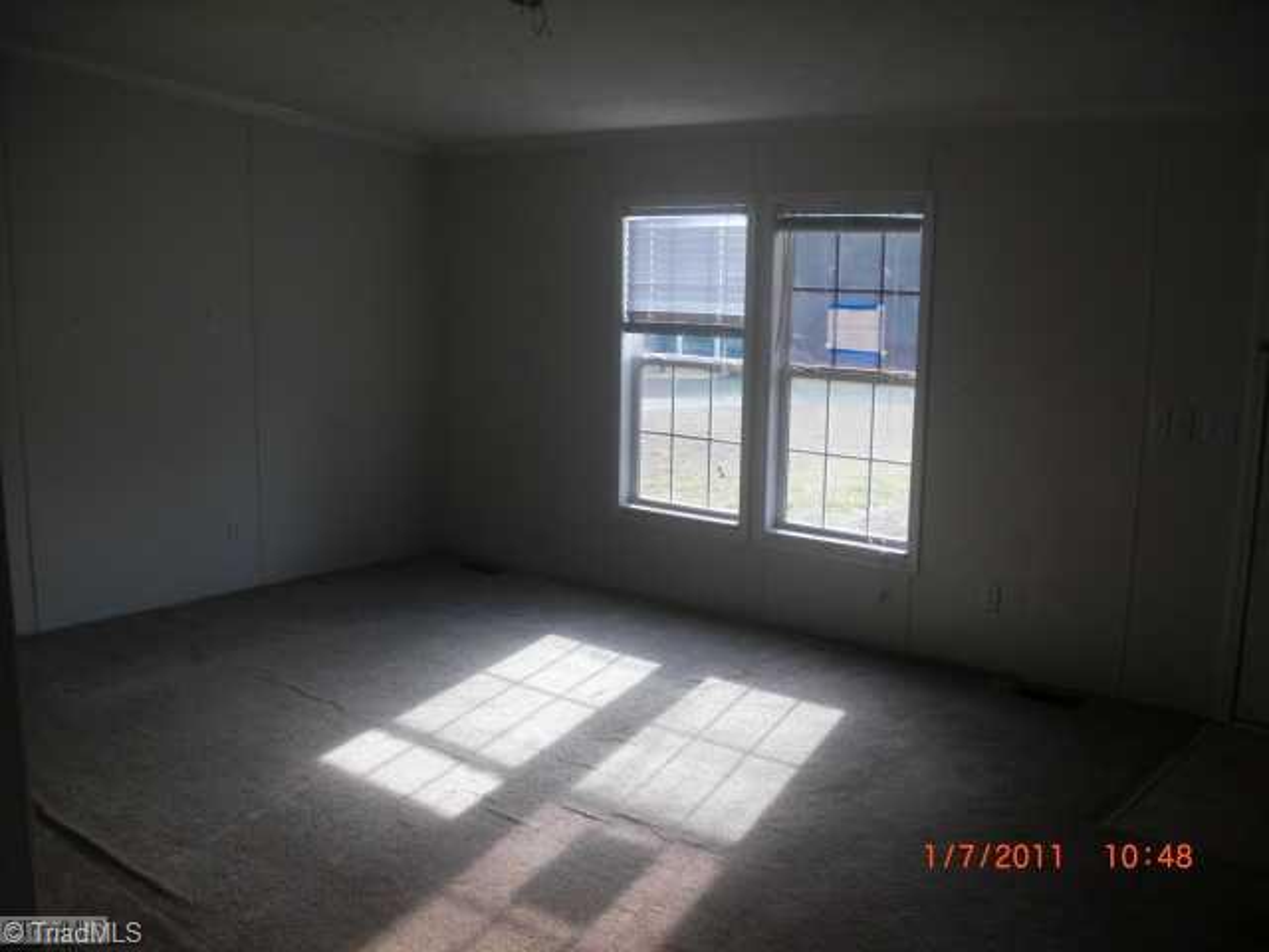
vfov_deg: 39.7
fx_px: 1320
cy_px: 476
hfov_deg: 51.4
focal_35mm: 36
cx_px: 634
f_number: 2.8
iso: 50
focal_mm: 6.3
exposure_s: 1/80
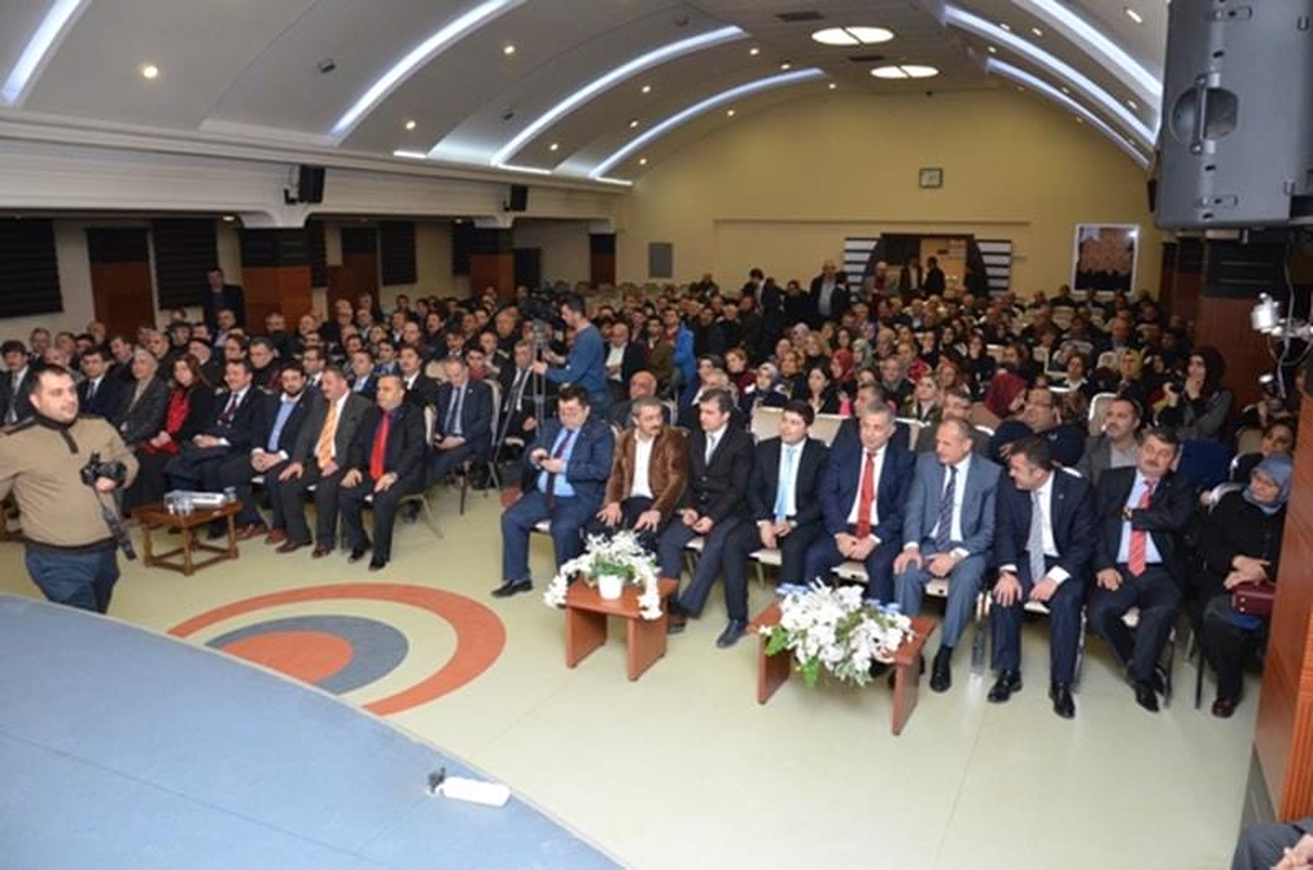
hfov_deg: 67.5
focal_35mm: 27
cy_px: 435
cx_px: 656
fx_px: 983
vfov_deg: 47.7
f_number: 3.5
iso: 2000
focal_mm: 18
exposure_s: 1/125
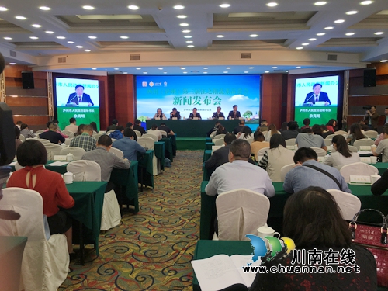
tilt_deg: -4.6
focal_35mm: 29
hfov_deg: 61.7
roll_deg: -0.7
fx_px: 325
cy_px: 146
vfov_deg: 48.2
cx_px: 194
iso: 25
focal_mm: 4.15
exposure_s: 1/50
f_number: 2.2
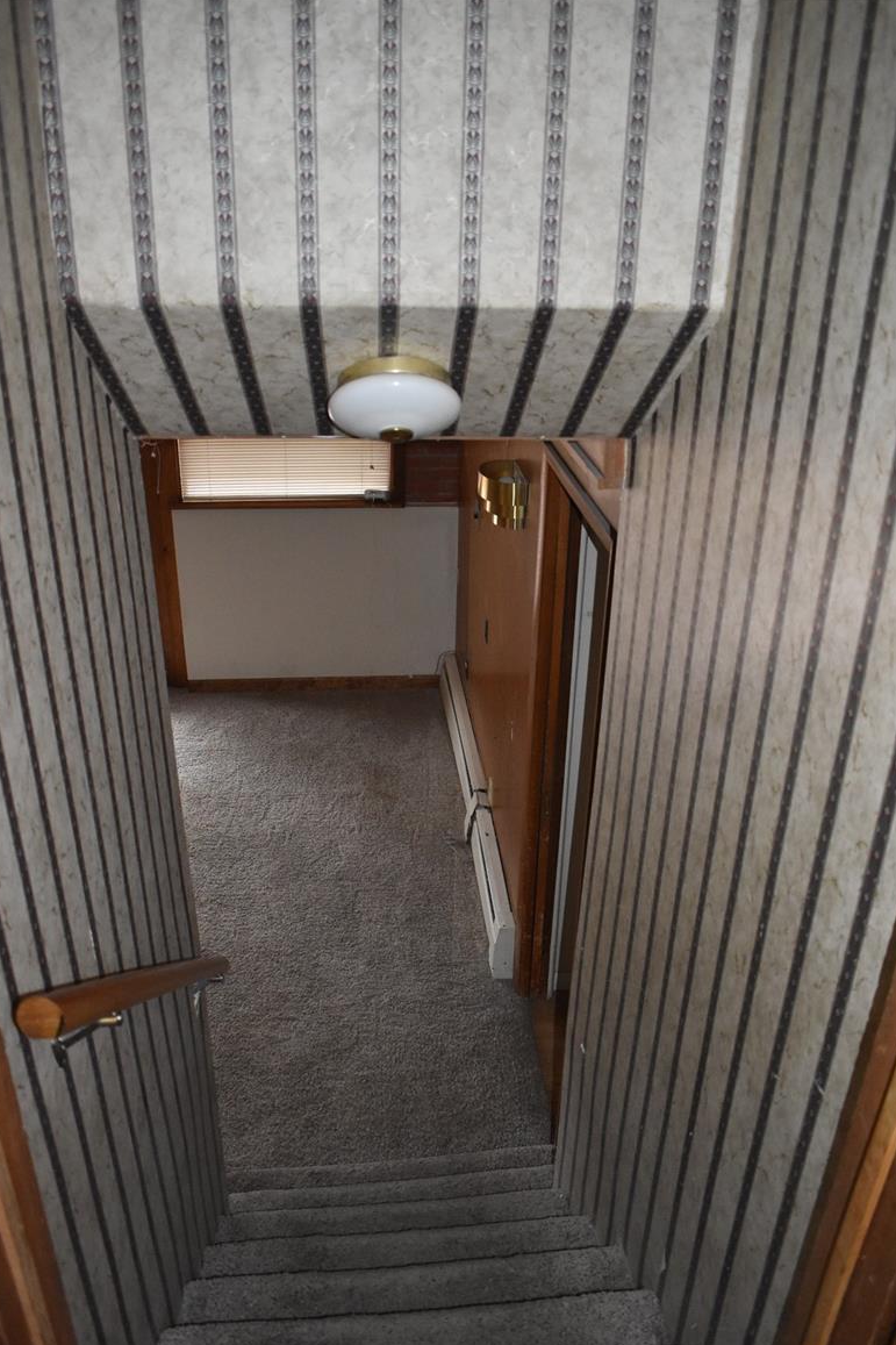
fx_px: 1046
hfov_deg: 46.4
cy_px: 691
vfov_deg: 65.5
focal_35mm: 28
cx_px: 456
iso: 2500
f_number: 3.5
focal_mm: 18
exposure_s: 1/200
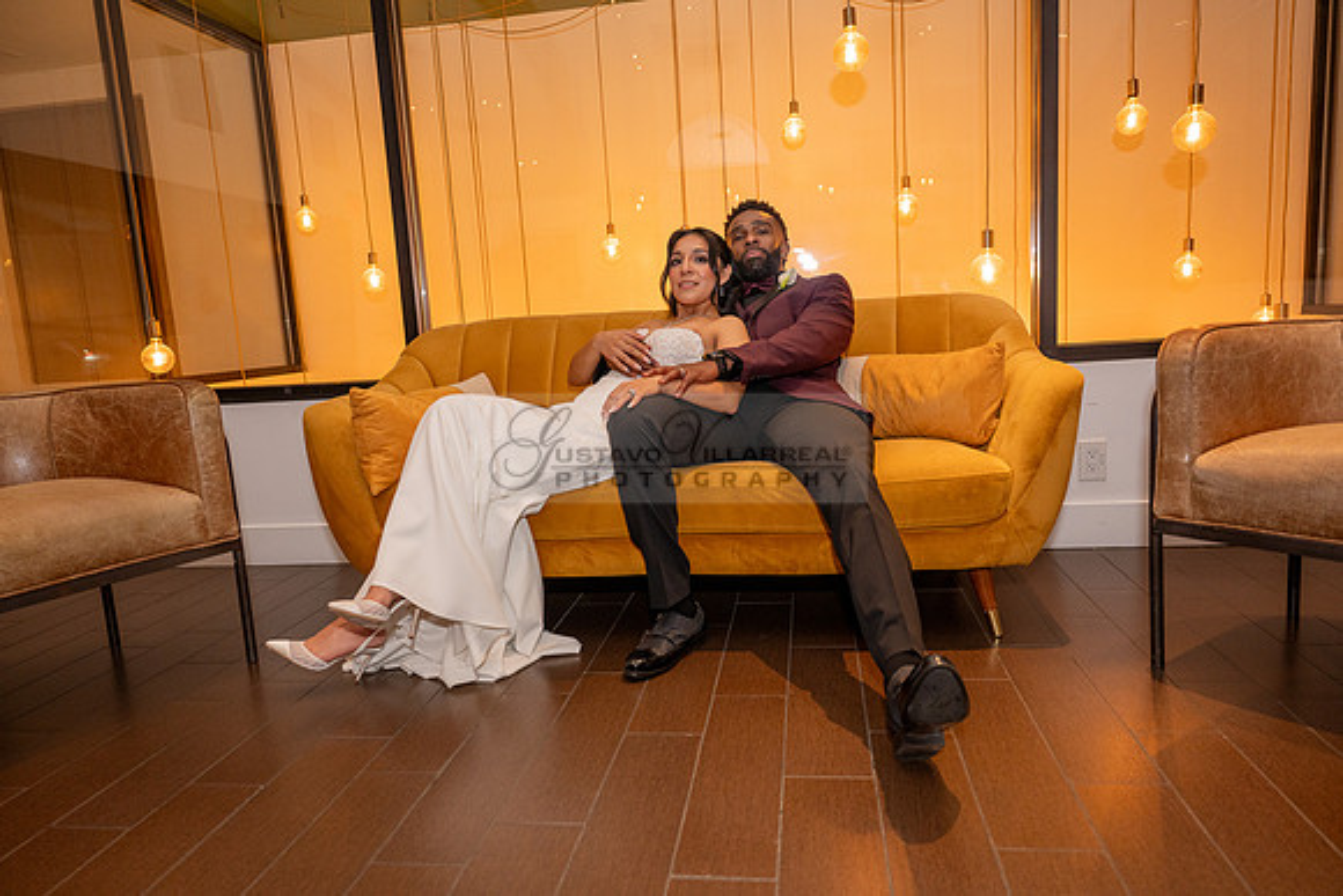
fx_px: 896
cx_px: 672
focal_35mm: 24
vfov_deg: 53.2
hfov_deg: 73.7
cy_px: 448
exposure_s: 1/200
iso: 800
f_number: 3.2
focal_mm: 24
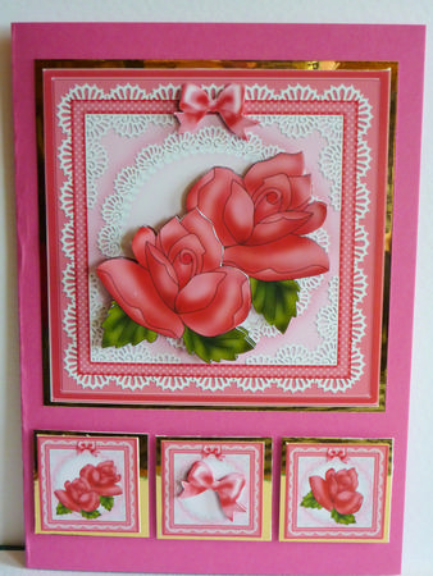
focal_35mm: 59
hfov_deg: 24.8
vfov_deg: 32.7
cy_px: 288
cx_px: 216
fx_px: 983
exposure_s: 1/8
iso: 400
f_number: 3.9
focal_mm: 9.7
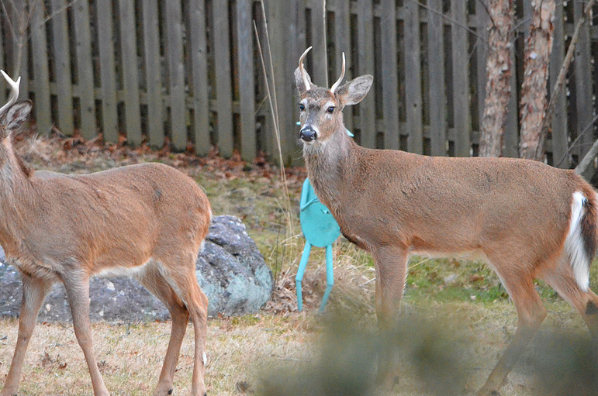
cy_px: 136
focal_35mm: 396
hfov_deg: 5.2
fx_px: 6561
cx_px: 233
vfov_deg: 3.5
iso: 6400
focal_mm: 185
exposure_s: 1/50
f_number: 5
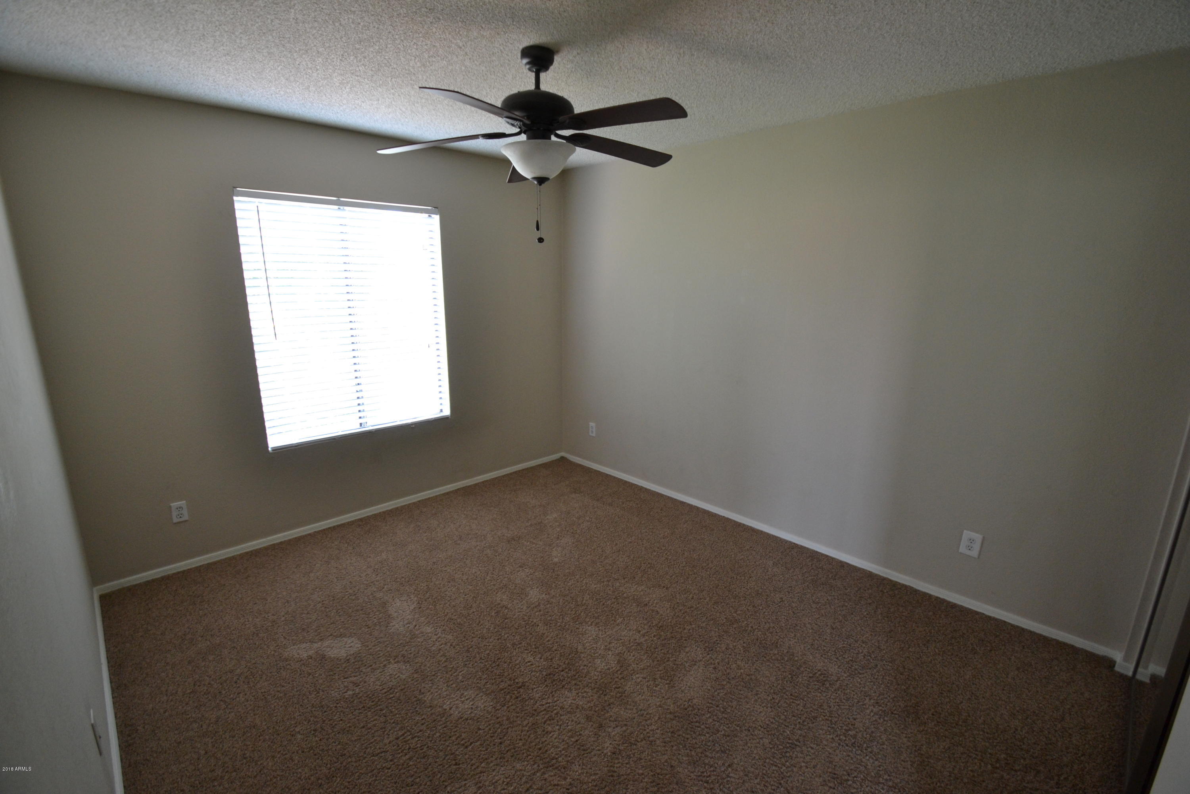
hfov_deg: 100.4
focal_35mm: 15
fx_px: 496
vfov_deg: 77.3
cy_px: 397
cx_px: 595
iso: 560
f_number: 3.5
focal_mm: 10
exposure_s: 1/60
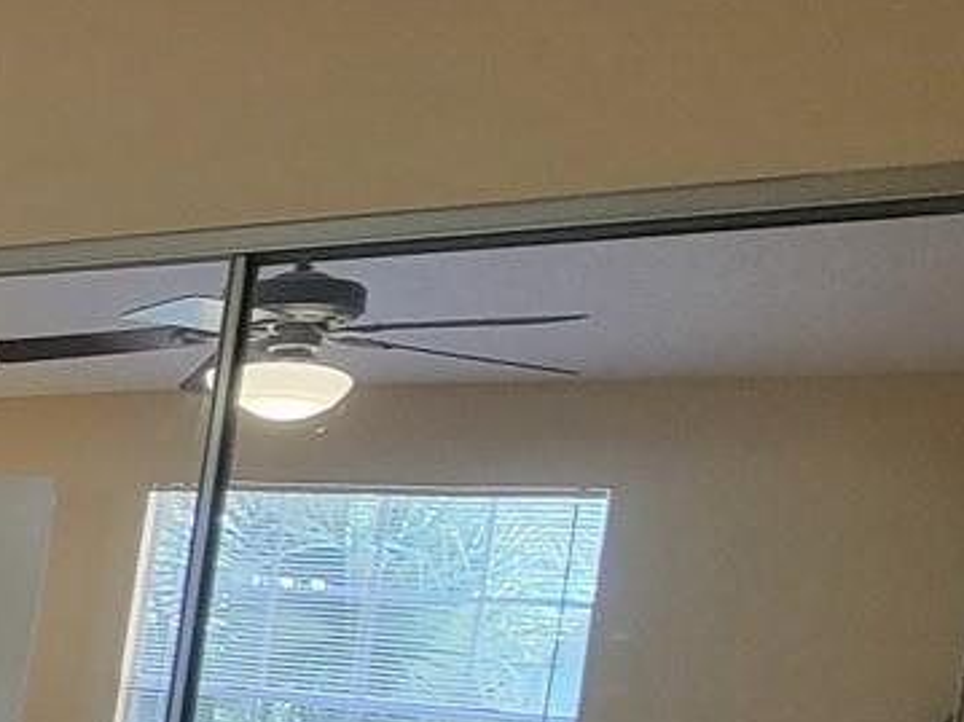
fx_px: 1615
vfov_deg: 23.9
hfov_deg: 18.3
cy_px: 762
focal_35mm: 58
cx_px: -1047
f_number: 2.2
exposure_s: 1/60
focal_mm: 2.2
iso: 200
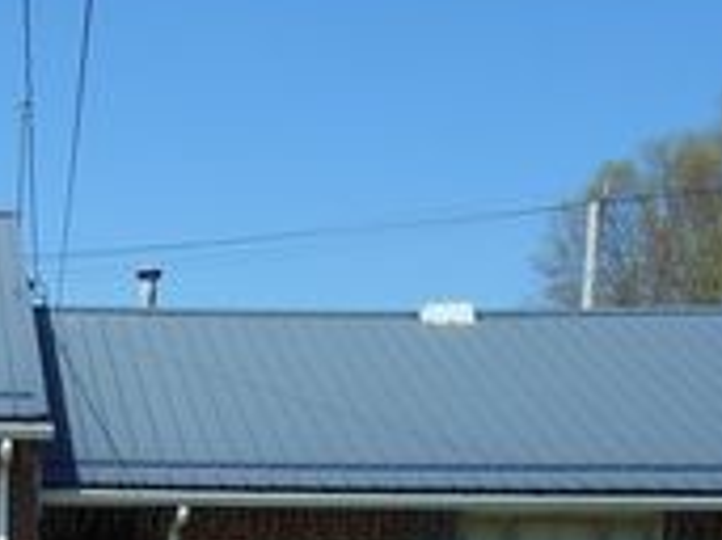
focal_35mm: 76
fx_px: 1584
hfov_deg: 22.6
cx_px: -249
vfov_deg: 17.8
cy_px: 749
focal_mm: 4.6
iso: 80
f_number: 3.2
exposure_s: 1/1000
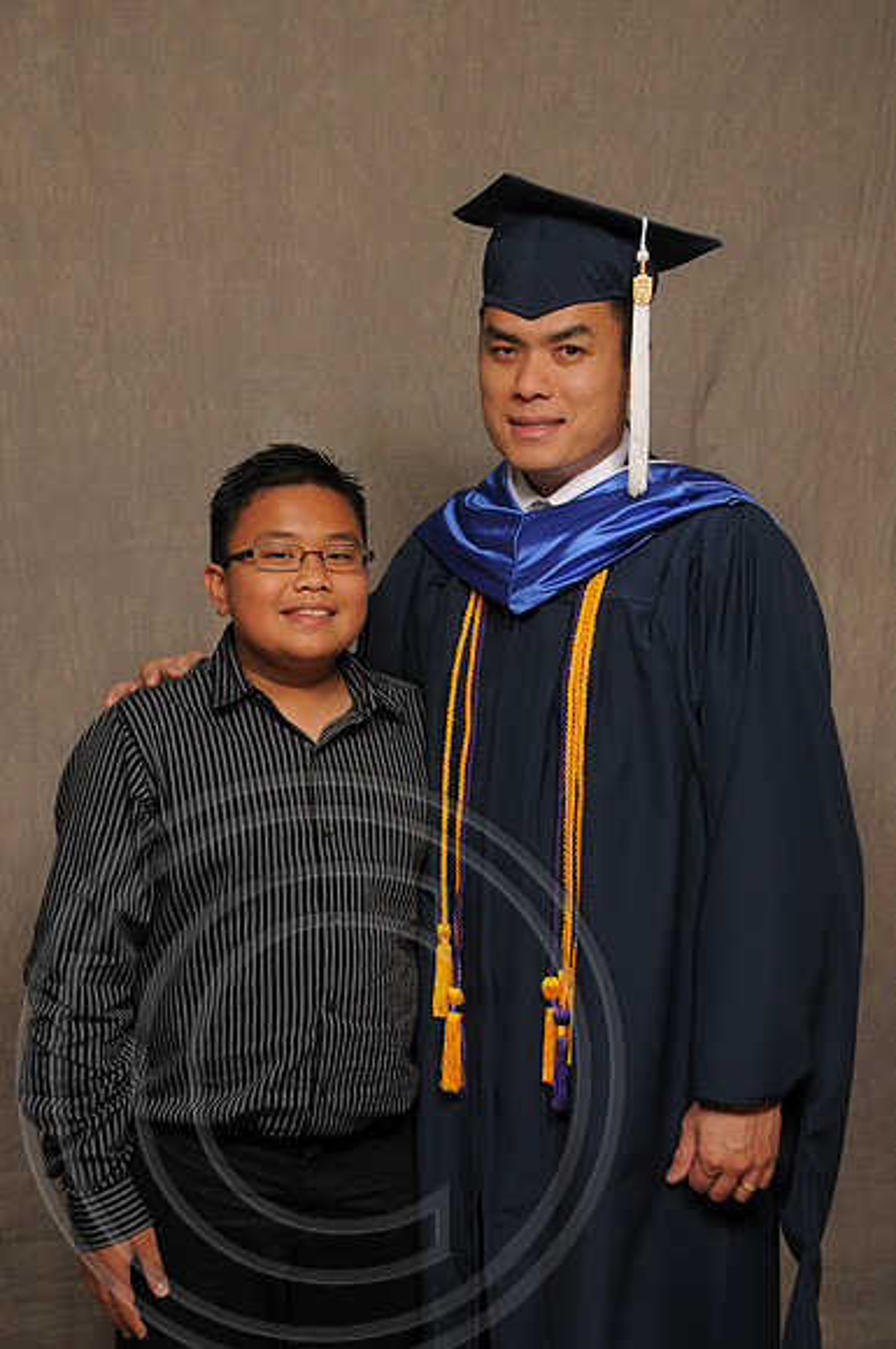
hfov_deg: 23.7
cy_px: 674
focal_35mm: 57
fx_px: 2134
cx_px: 448
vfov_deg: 35.1
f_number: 6.3
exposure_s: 1/60
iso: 200
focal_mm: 38
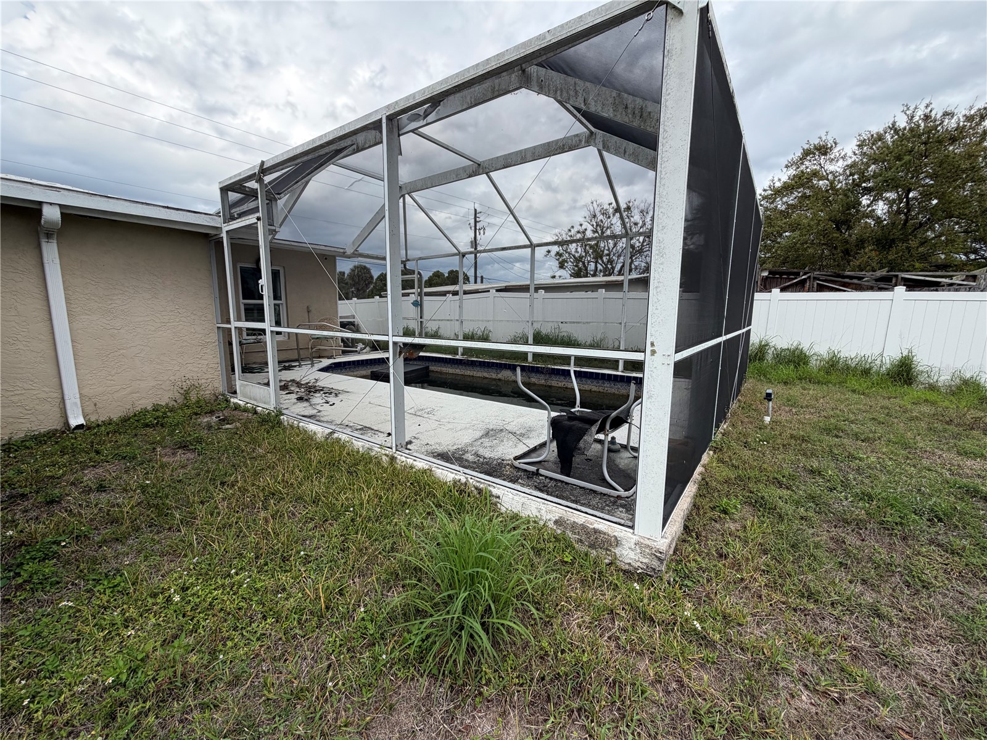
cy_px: 370
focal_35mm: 14
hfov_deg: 102.1
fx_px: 399
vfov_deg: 85.7
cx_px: 494
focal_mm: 2.22
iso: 40
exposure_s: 1/770
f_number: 2.2
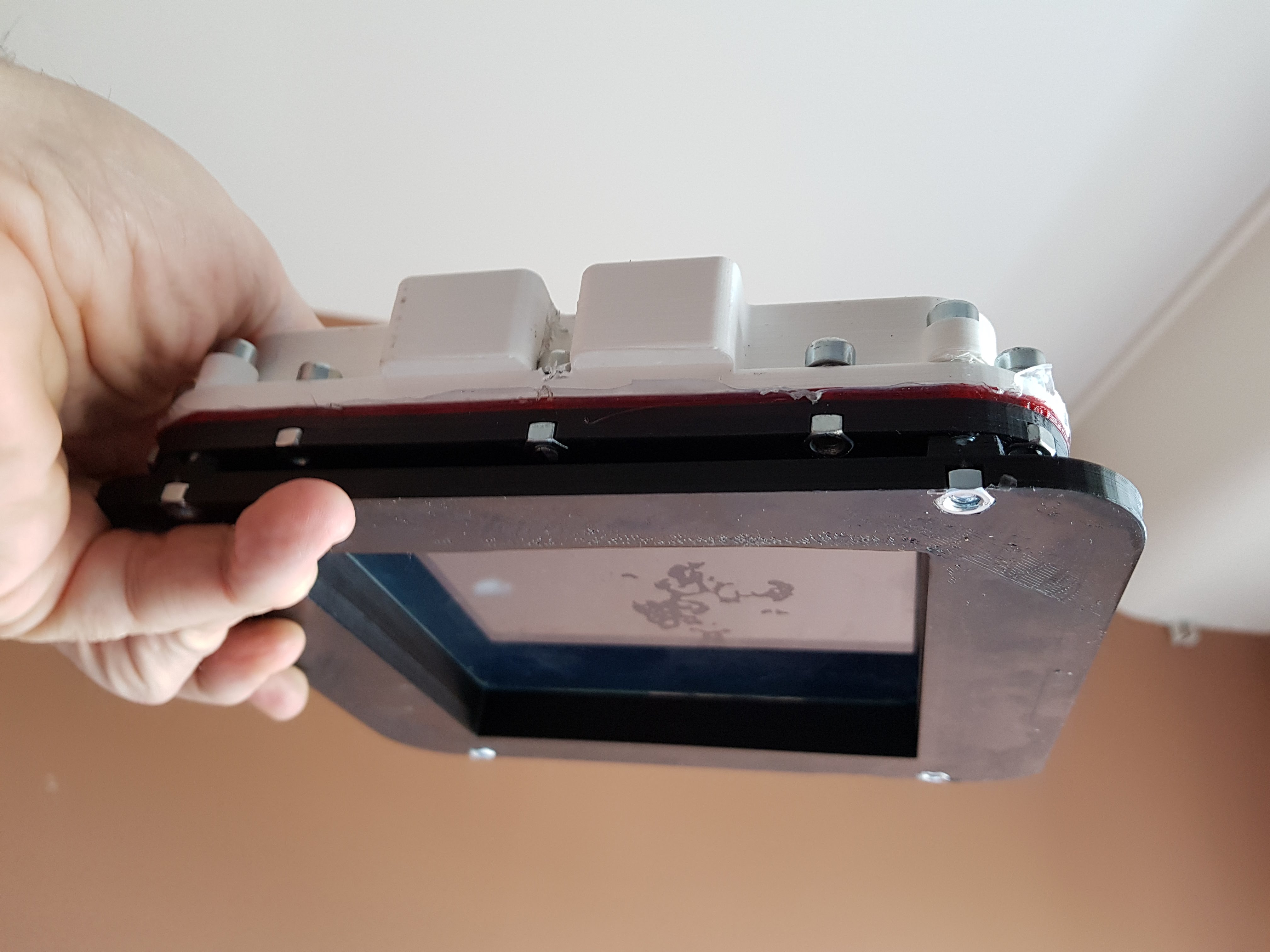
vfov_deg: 53.1
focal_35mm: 26
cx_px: 635
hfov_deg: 67.3
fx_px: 954
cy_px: 476
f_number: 1.7
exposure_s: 1/30
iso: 160
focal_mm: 4.2
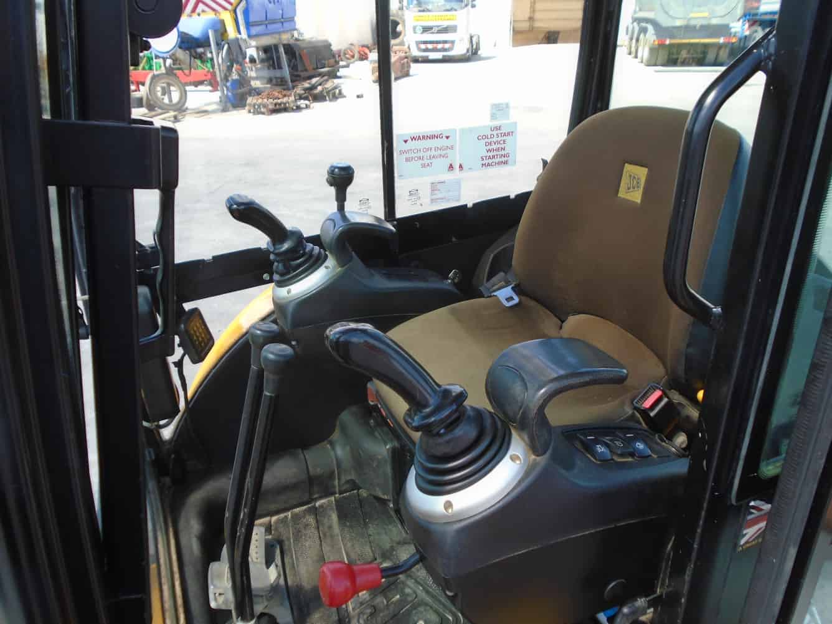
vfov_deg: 53.1
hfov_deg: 67.3
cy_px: 312
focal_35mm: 26
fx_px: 625
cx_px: 416
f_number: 3.2
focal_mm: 4.6
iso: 100
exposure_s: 1/200
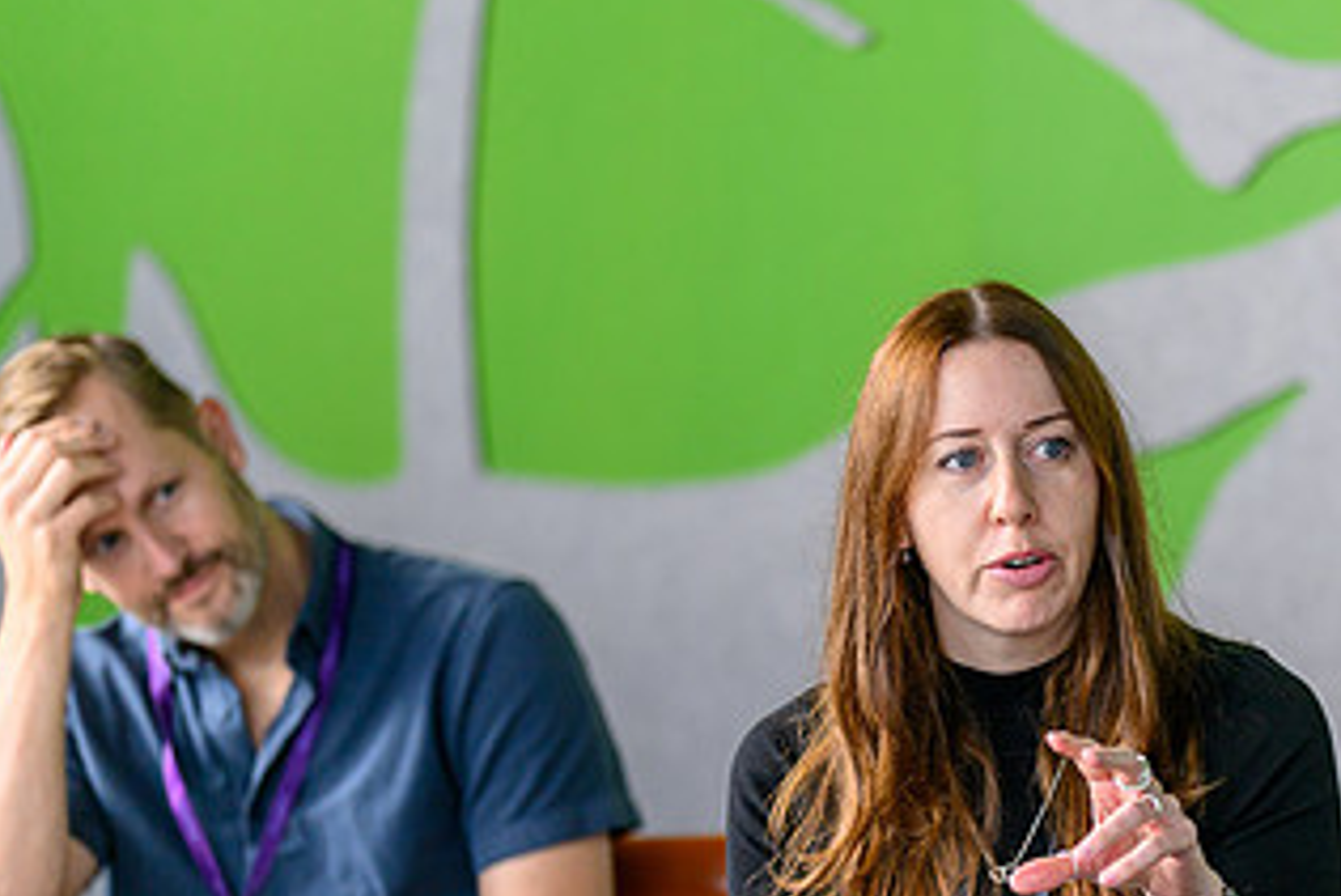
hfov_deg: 8.3
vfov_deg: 5.5
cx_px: 1044
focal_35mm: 249
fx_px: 9279
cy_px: 677
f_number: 1.8
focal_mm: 135
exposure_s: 1/1000
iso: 360
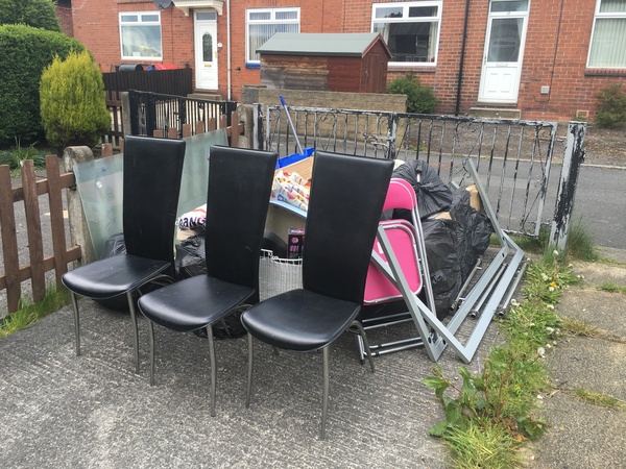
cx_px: 313
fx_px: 524
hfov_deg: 61.7
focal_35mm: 29
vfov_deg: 48.2
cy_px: 234
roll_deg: -1.0
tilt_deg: -16.7
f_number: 2.2
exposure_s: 1/284
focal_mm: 4.15
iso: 25
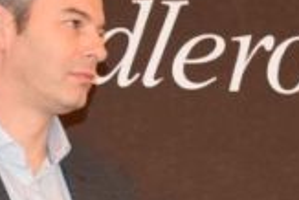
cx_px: 207
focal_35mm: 297
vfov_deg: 4.6
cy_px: 352
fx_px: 2469
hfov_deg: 6.9
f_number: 4.8
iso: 3200
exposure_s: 1/60
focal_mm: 42
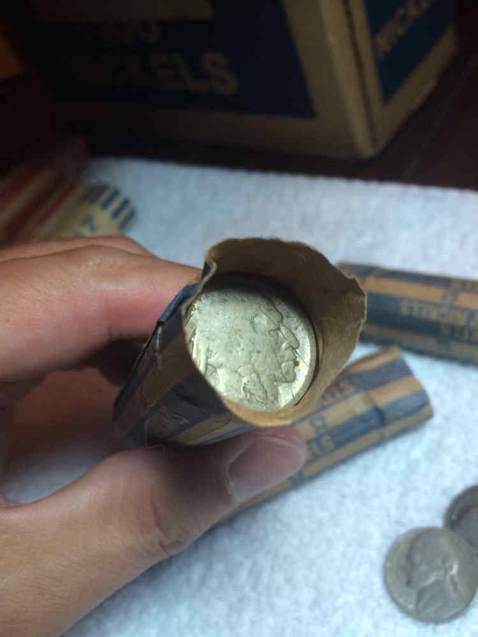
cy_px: 318
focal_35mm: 29
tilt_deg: -44.6
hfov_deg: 48.2
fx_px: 534
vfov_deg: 61.7
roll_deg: +27.0
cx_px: 239
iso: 40
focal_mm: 4.15
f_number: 2.2
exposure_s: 1/40
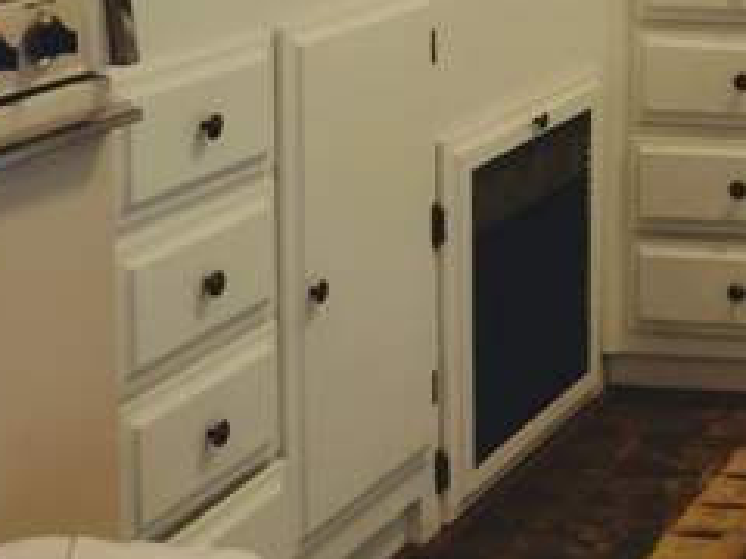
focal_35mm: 90
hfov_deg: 18.6
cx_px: 1200
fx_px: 1940
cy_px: -189
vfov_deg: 15.5
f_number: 1.7
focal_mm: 4.71
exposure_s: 1/60
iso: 106
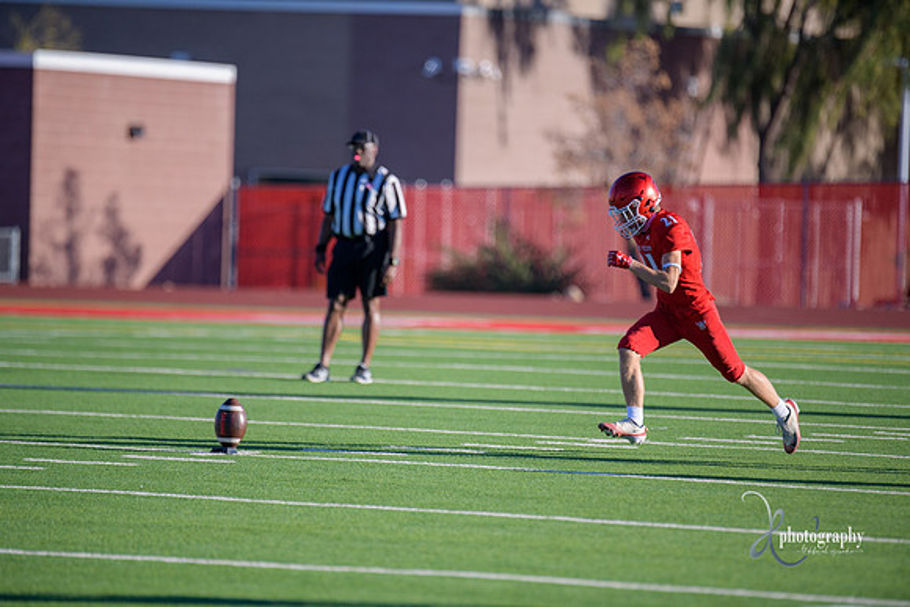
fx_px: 7585
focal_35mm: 300
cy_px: 304
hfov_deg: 6.9
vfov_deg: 4.6
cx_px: 455
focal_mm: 300
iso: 400
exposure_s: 1/6400
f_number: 2.8
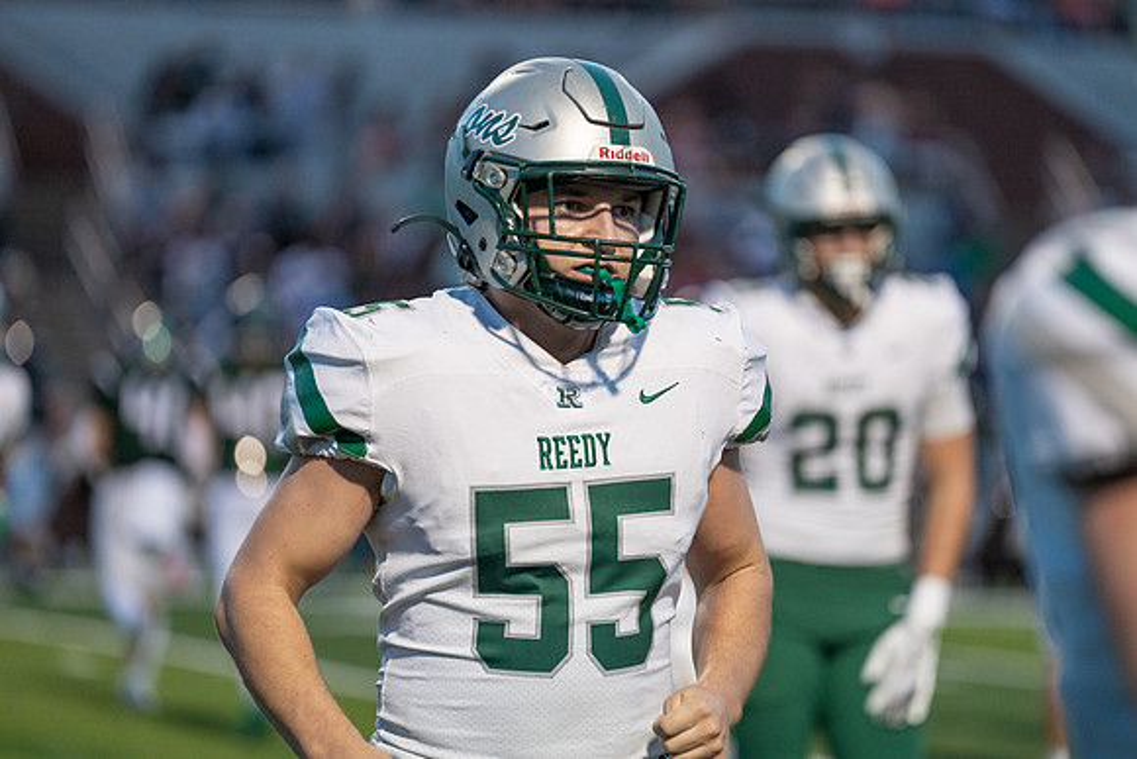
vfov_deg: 6.5
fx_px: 6710
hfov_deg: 9.7
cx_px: 604
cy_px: 356
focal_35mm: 212
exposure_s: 1/1250
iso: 3200
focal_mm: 200
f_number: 2.8
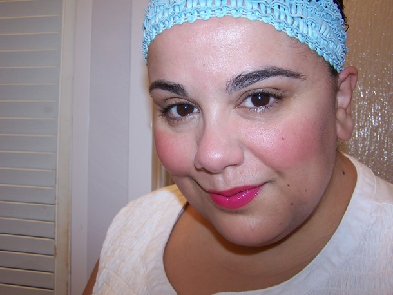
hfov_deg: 49.0
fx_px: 432
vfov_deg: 37.7
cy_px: 148
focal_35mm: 38
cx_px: 196
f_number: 2.8
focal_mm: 6.3
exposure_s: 1/60
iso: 80
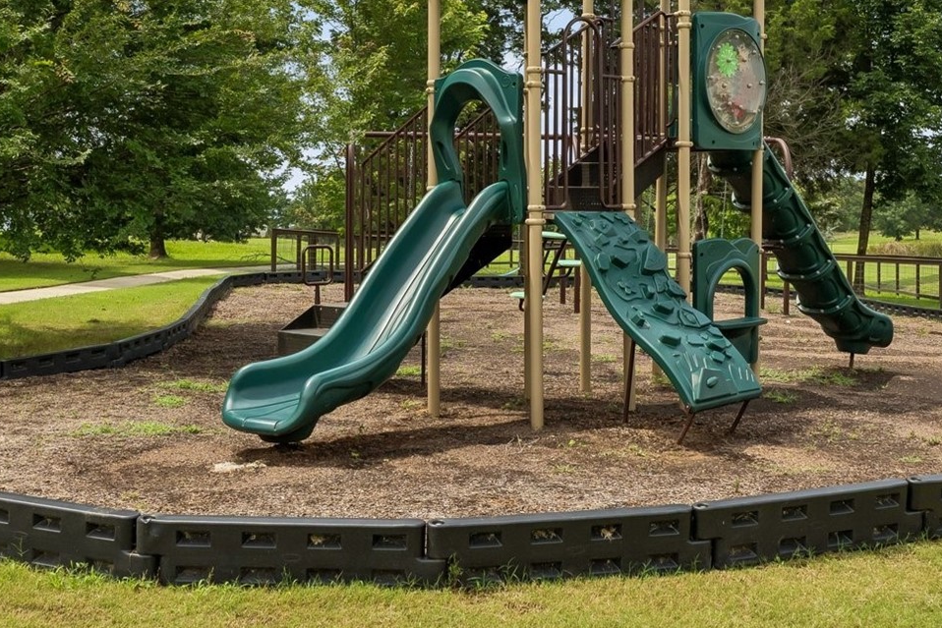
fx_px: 1335
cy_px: 179
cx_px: 595
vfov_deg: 26.2
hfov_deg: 38.6
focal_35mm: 51
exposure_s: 1/1250
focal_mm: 24
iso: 200
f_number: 8
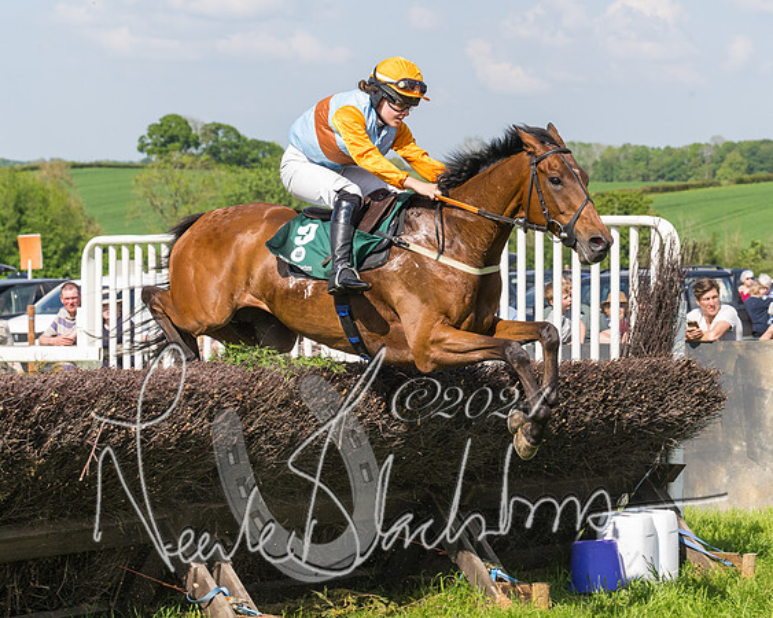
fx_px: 2750
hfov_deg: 16.0
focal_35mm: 120
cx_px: 443
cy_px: 324
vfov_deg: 12.8
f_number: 5
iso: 400
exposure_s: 1/2000
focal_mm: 70
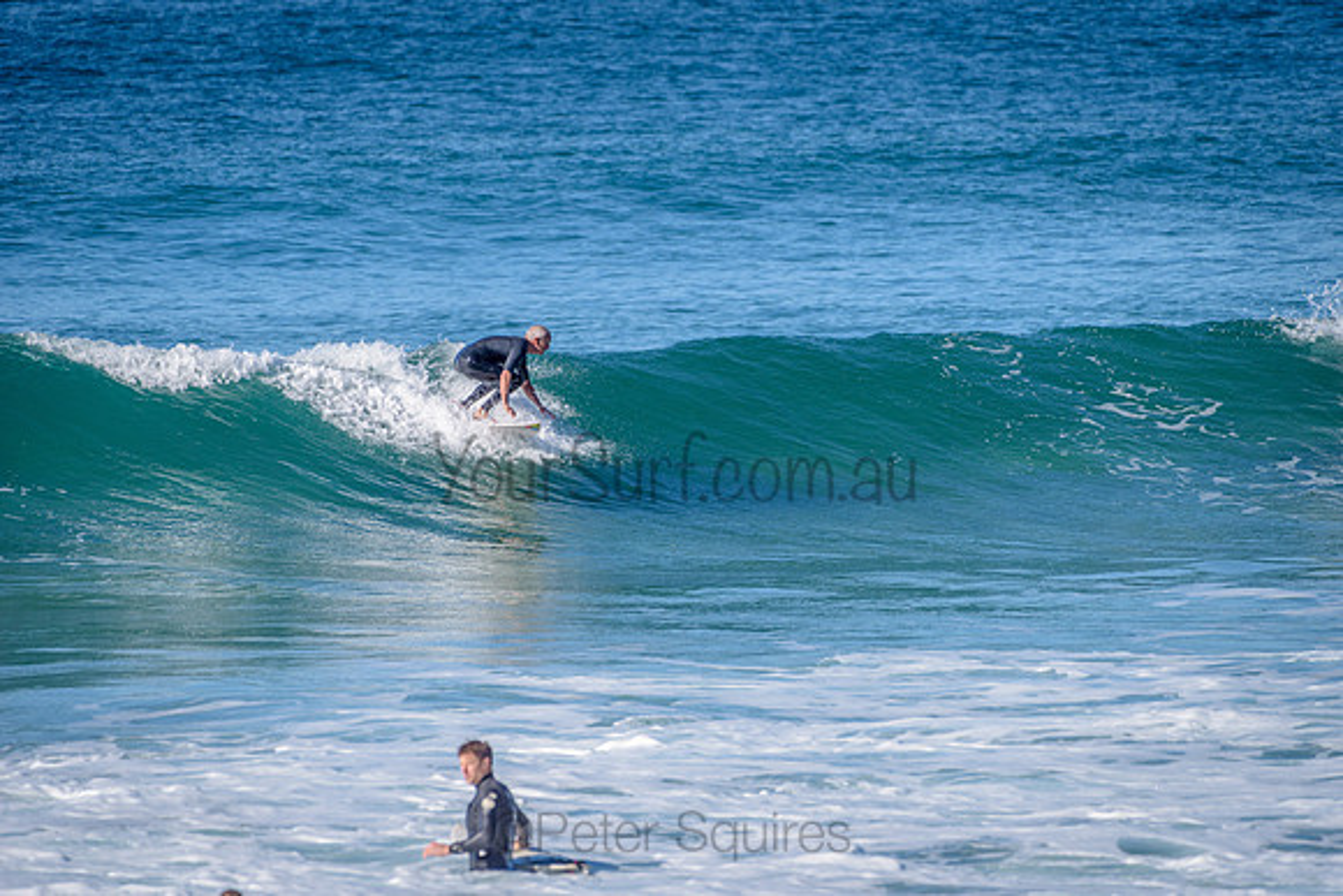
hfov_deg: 4.1
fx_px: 18656
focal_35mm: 500
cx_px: 672
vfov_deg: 2.8
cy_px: 448
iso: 180
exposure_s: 1/2000
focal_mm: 500
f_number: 5.6
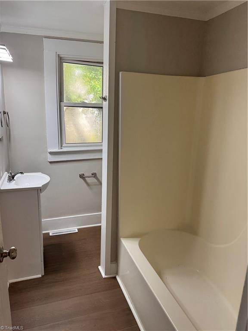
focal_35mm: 24
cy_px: 166
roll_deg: -1.4
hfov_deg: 56.8
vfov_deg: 71.6
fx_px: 229
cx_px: 124
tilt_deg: -13.7
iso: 160
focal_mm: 6.76
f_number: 1.78
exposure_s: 1/120
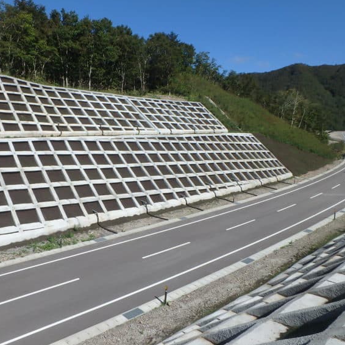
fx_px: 338
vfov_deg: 54.0
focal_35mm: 30
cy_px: 173
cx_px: 123
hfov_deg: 53.2
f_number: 6.8
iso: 125
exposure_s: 1/400
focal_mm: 4.5
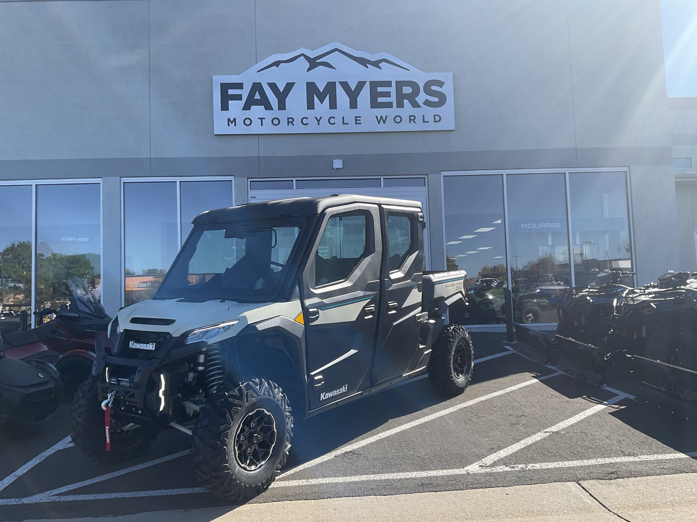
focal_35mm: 29
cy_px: 261
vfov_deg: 48.2
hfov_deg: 61.7
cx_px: 348
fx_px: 584
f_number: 1.8
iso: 16
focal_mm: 3
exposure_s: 1/855
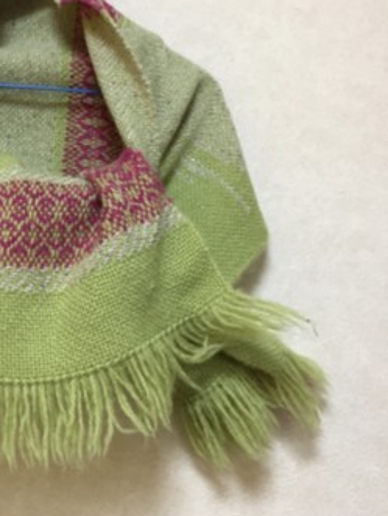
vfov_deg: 38.8
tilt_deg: +8.5
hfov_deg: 28.6
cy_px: 217
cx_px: 37
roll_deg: +5.3
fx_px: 731
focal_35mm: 49
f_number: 2.2
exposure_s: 1/30
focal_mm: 4.15
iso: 125
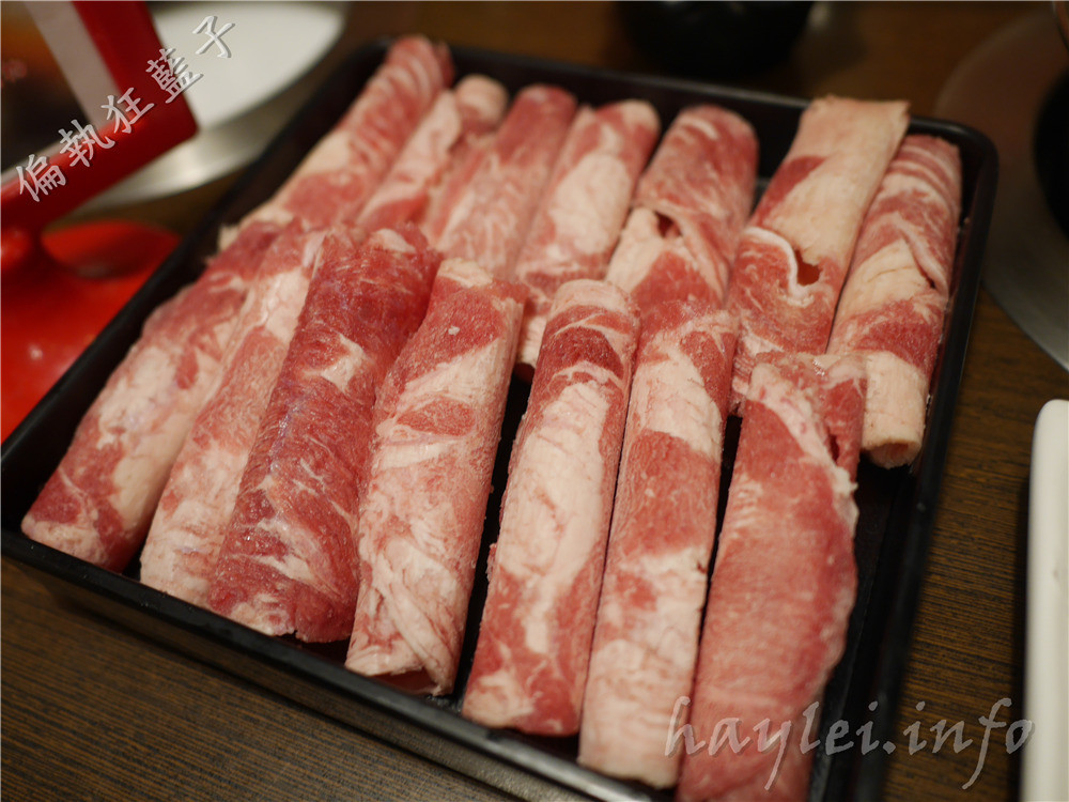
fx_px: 926
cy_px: 401
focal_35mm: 30
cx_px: 534
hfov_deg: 60.0
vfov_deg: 46.8
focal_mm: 15
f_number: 2
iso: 320
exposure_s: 1/60
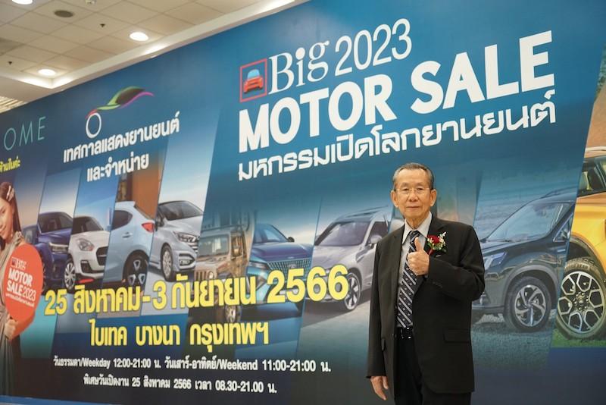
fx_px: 791
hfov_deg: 41.9
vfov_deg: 28.7
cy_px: 202
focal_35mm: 47
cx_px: 303
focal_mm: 47
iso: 1250
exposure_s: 1/100
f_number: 4
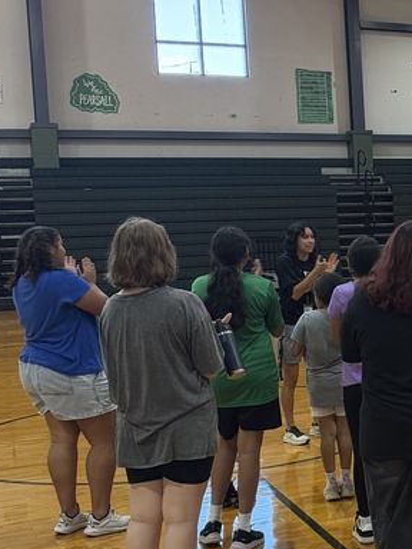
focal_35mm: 64
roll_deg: +0.8
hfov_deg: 20.9
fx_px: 1016
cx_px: 529
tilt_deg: -5.4
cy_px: 296
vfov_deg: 30.3
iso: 400
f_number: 1.78
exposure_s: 1/120
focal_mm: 6.76
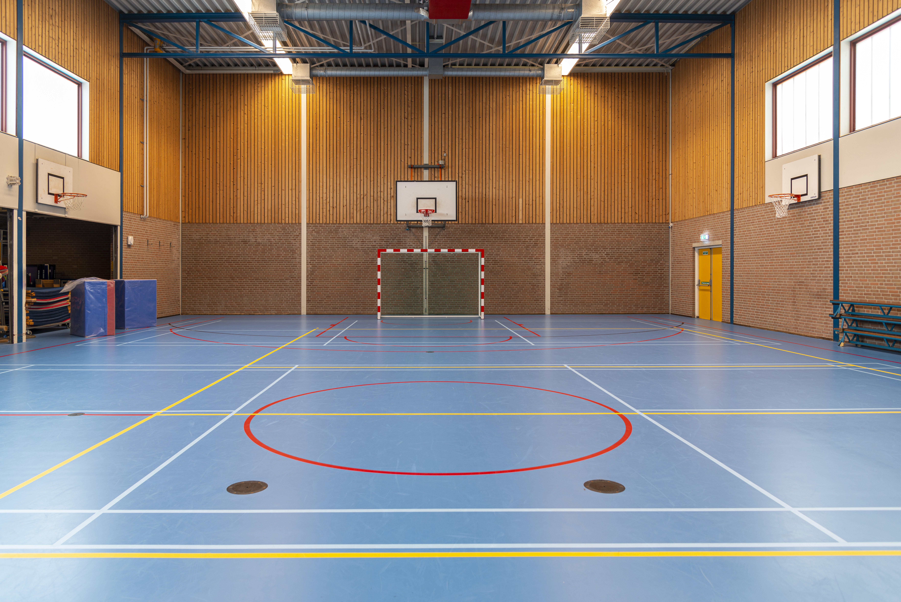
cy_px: 301
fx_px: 601
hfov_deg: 73.7
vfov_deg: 53.2
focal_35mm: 24
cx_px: 450
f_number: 5
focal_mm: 24
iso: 160
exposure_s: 1/10
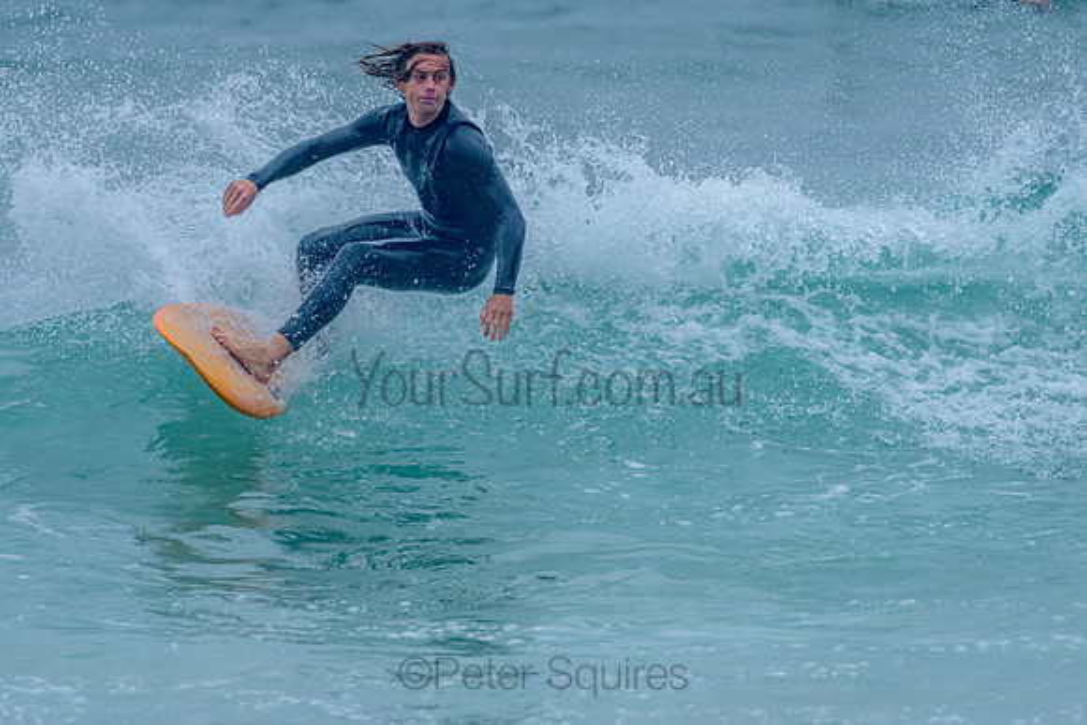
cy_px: 287
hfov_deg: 3.3
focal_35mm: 628
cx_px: 437
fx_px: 18958
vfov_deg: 2.2
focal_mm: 500
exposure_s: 1/2000
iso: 800
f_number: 5.6
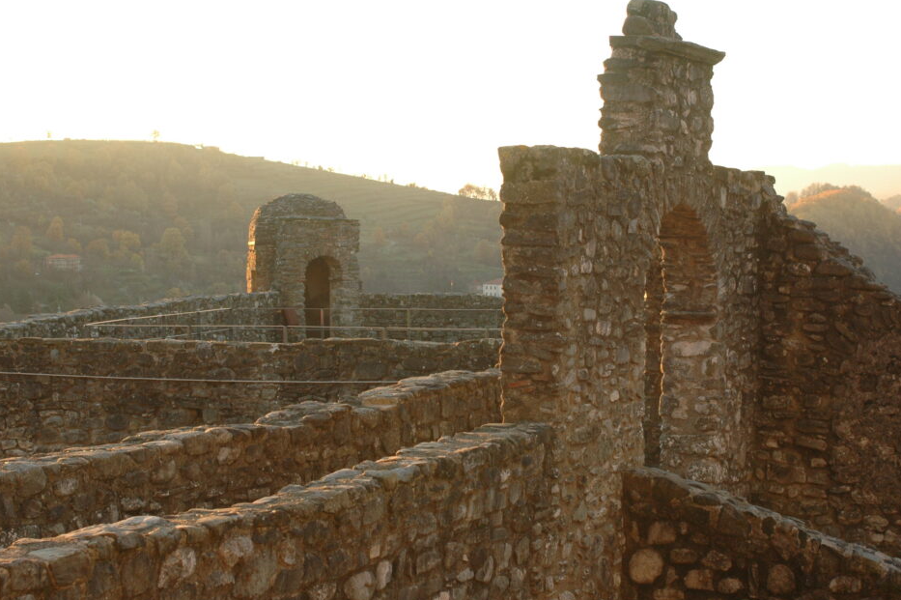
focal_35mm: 79
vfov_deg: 17.3
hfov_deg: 25.7
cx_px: 443
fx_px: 1976
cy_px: 285
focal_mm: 48
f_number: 6.3
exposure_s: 1/125
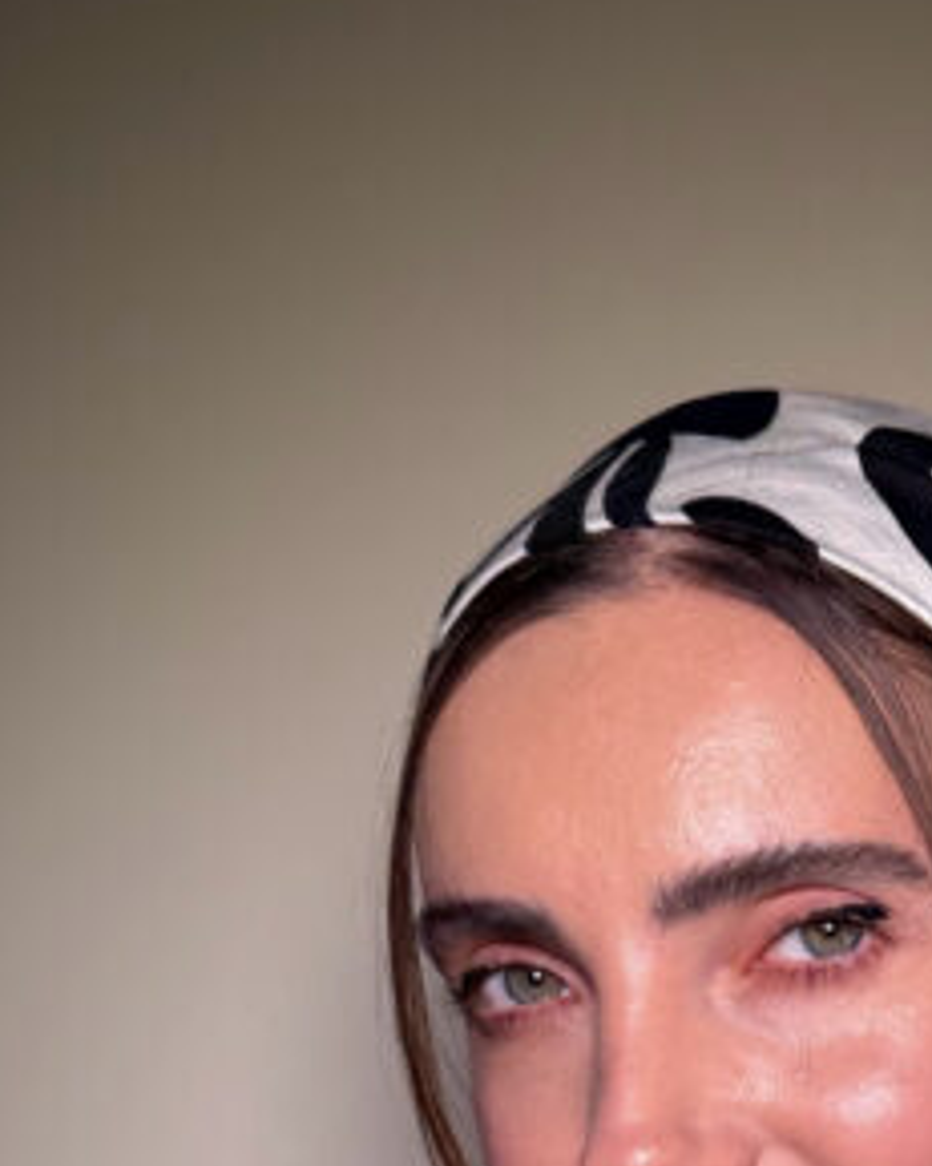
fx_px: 2794
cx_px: 984
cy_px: 1408
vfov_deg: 21.8
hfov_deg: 18.3
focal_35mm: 81
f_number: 1.78
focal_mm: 6.76
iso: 64
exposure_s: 1/283
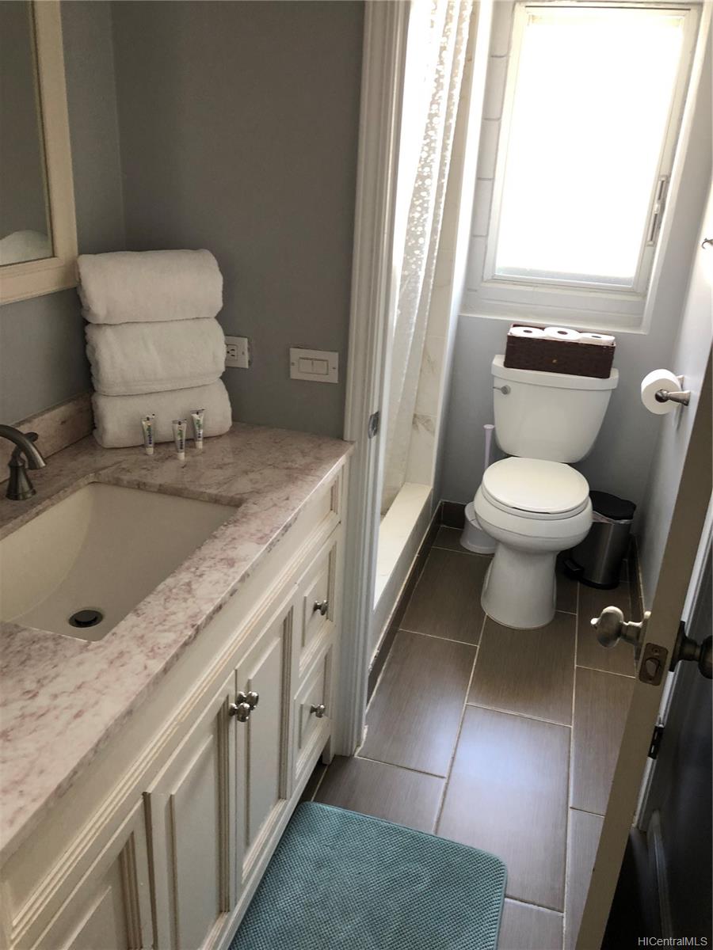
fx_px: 769
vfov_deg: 63.4
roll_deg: -2.1
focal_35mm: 28
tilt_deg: -21.3
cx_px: 356
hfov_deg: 49.7
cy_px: 475
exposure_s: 1/24
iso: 40
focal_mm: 4
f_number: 1.8
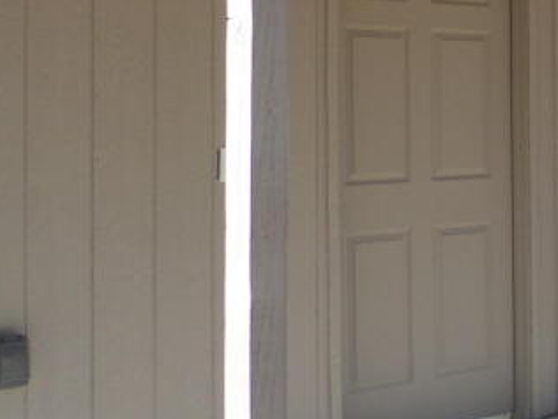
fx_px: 1306
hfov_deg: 21.2
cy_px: 97
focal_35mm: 81
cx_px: 784
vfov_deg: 18.1
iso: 80
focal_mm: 4.5
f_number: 2.5
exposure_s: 1/750
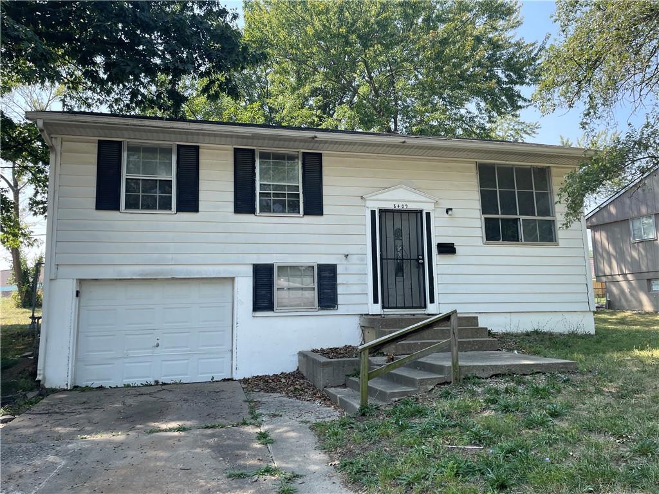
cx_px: 330
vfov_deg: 53.1
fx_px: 495
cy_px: 247
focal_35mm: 26
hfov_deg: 67.3
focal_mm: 4.2
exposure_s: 1/855
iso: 32
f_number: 1.6
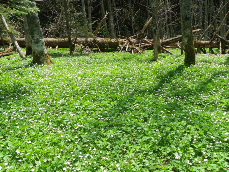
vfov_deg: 40.7
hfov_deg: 52.6
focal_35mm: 35
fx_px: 232
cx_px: 114
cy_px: 86
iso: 64
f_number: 3.8
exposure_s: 1/250
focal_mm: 6.2
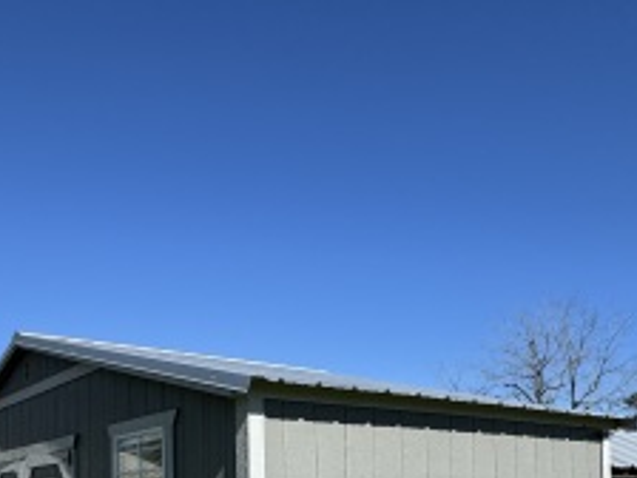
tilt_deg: +1.8
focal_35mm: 40
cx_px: 208
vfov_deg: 32.6
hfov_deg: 46.0
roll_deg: -1.1
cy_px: 495
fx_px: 736
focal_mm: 2.22
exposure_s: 1/2415
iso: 50
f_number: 2.2
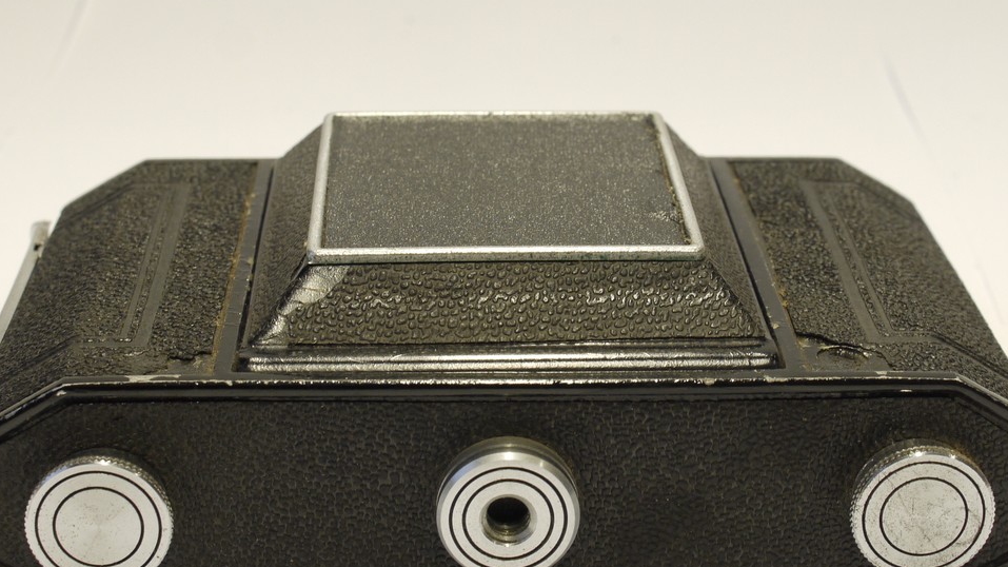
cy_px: 263
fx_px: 2191
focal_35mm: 82
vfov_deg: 14.7
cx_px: 513
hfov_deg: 25.9
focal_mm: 30
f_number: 9
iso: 400
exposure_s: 1/10
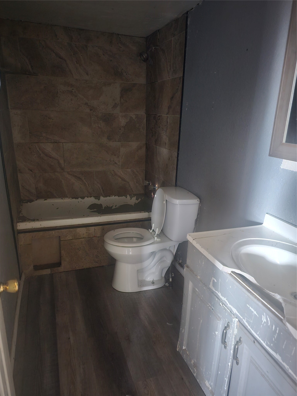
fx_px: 263
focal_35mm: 23
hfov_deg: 58.9
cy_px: 198
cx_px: 148
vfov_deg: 73.9
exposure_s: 1/8.59
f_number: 1.7
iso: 1600
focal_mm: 6.3
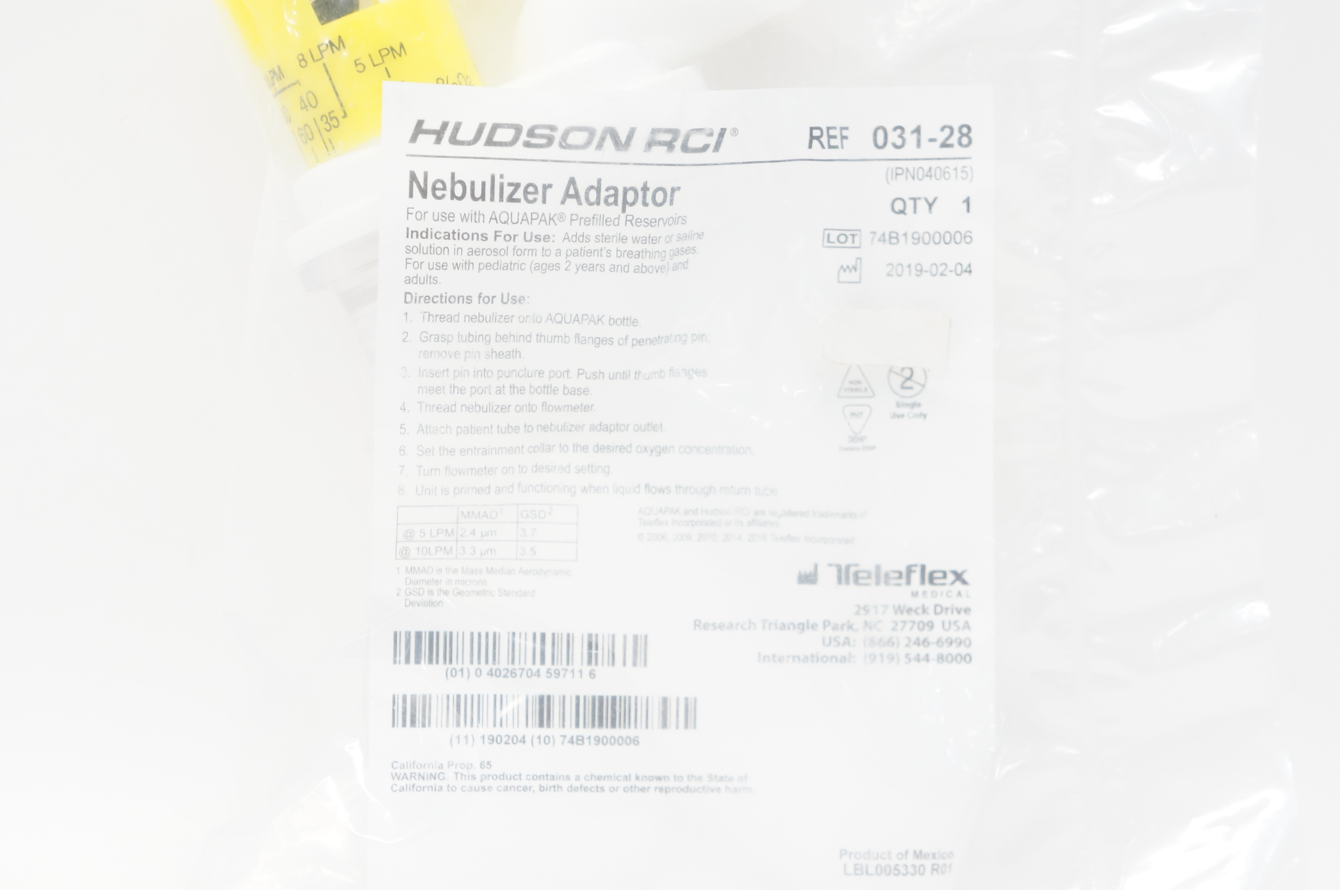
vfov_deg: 19.7
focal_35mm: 69
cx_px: 670
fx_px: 2566
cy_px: 445
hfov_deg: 29.3
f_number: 6.3
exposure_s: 1/125
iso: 1600
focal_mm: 46
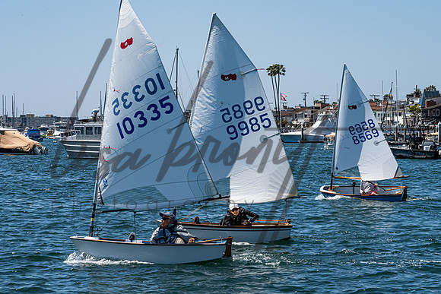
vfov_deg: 10.3
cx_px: 236
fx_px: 1627
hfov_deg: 15.4
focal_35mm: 133
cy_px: 156
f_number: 18
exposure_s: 1/320
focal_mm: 104
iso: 250
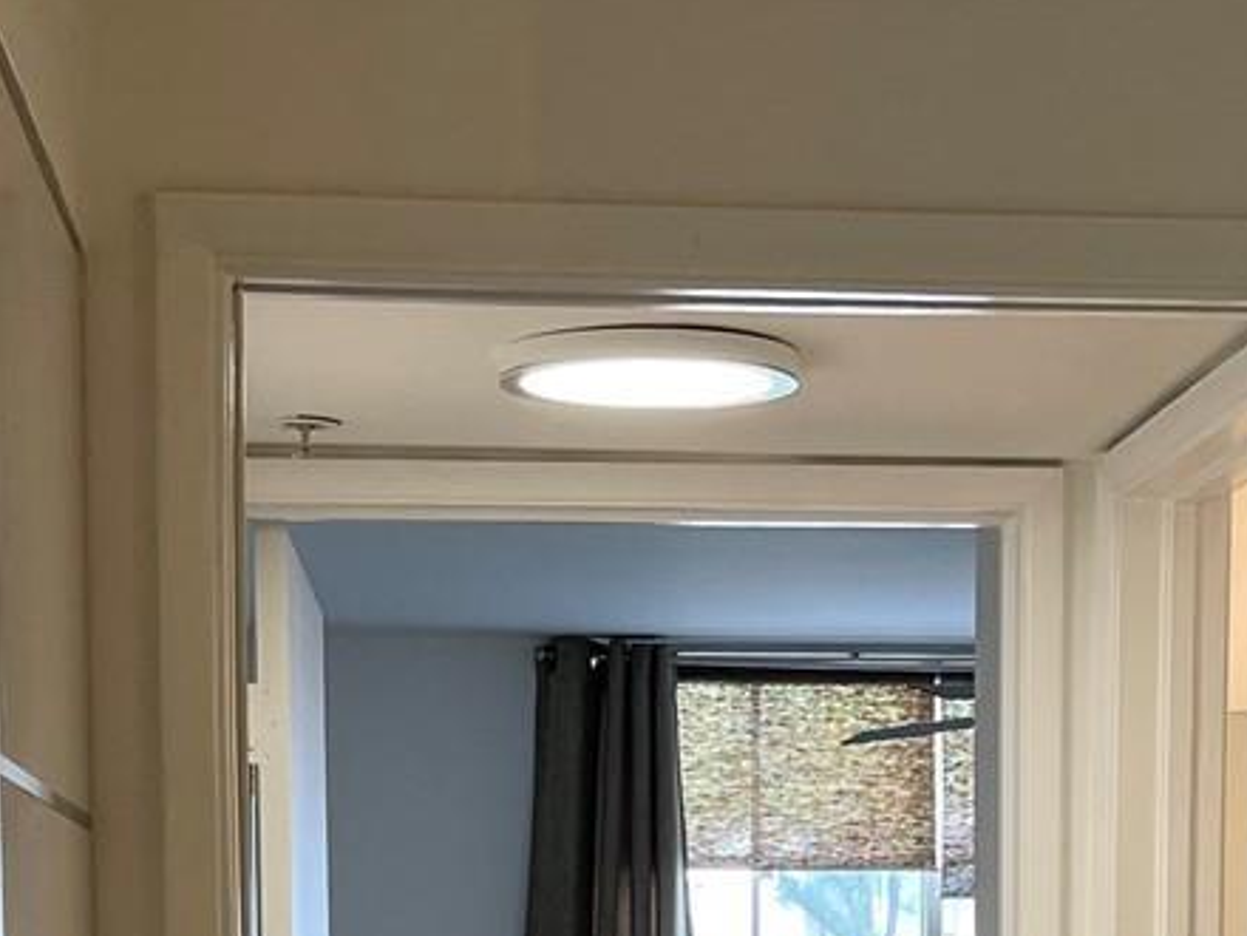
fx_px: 3278
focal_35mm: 91
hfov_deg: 21.5
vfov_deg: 15.3
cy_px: 1274
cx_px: 723
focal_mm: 5.1
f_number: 1.6
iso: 125
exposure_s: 1/120
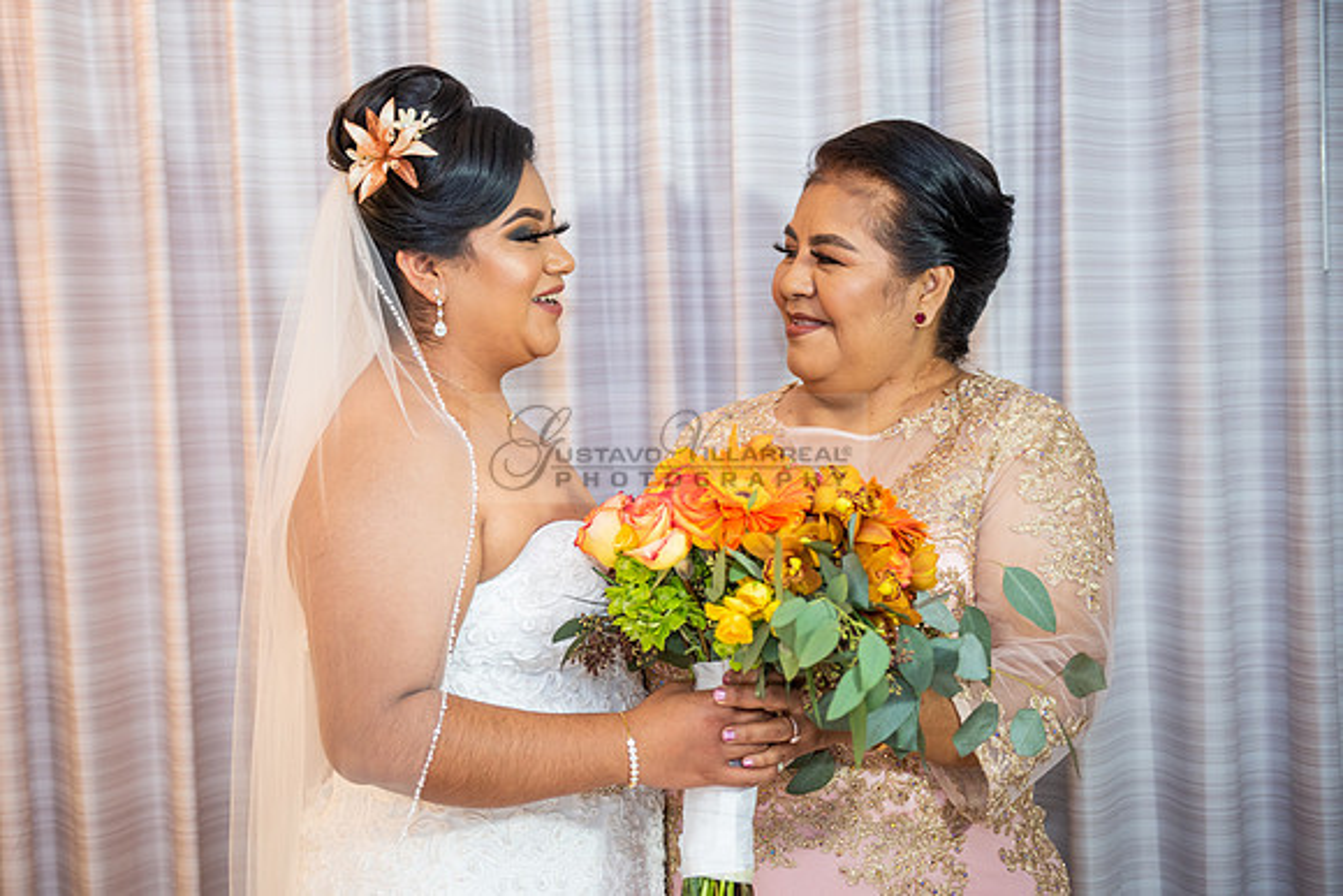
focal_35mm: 62
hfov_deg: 32.4
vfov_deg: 22.0
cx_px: 601
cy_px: 460
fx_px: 2308
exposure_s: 1/100
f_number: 2.8
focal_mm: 56
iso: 320
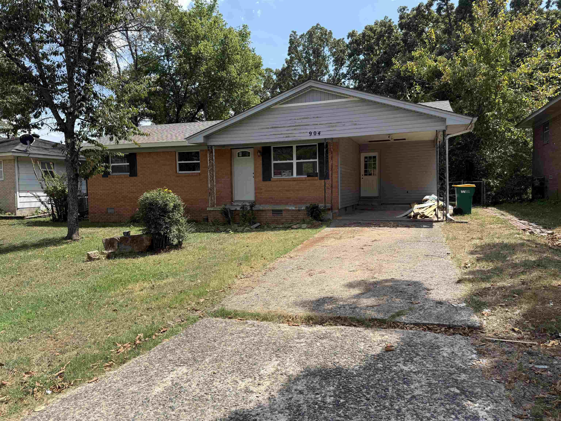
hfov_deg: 71.6
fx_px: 389
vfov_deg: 56.8
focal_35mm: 24
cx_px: 280
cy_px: 210
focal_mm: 6.76
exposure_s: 1/2907
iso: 80
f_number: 1.78
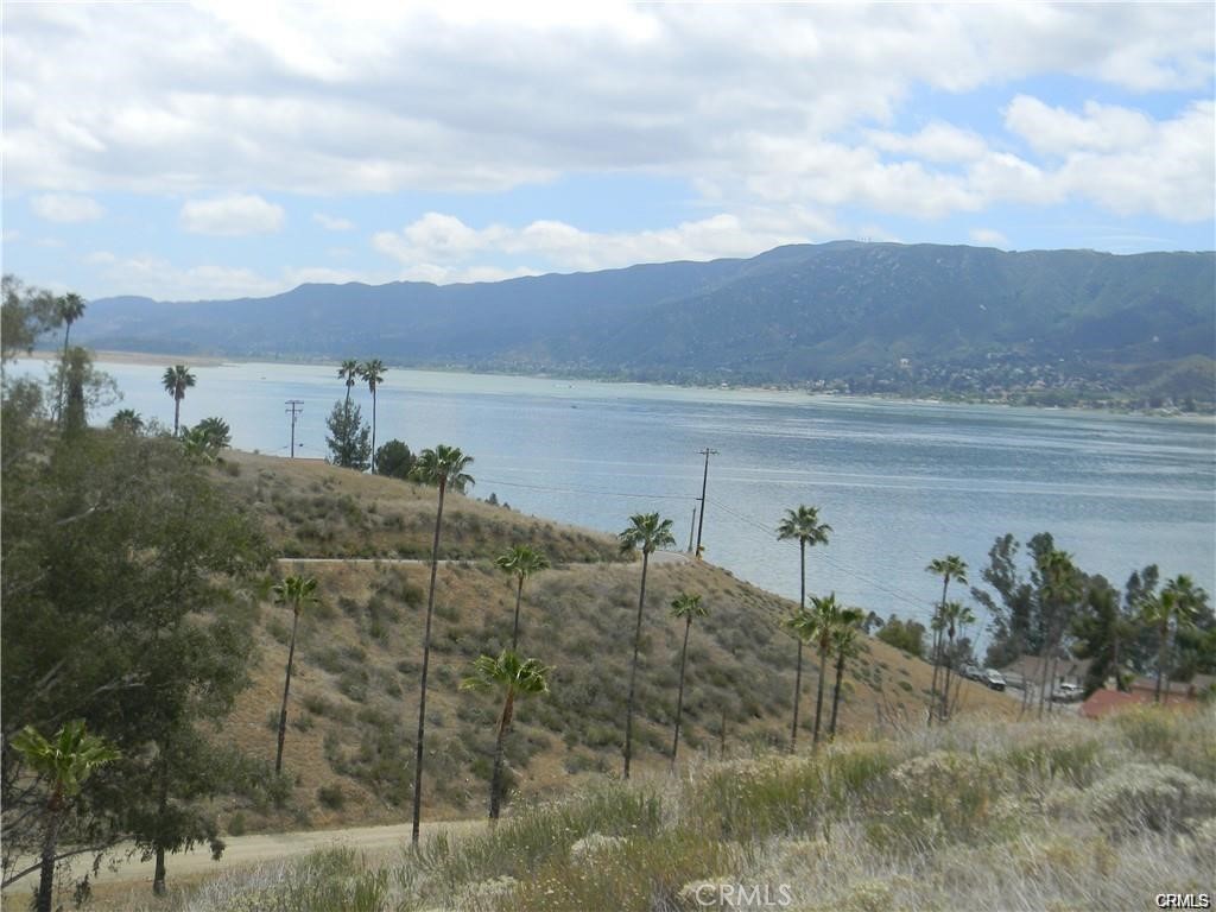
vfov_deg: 30.9
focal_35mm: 47
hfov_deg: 40.4
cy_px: 456
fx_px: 1651
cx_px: 608
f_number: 7.8
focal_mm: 8.6
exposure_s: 1/217
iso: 80
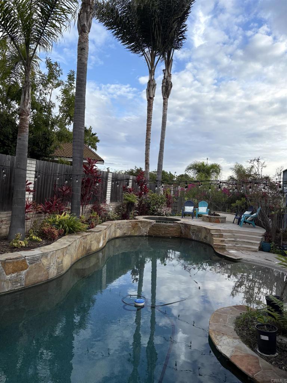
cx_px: 144
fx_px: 287
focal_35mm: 26
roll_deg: -2.9
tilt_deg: -1.8
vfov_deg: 67.3
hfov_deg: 53.1
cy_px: 192
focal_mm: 5.96
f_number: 1.6
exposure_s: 1/1239
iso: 50
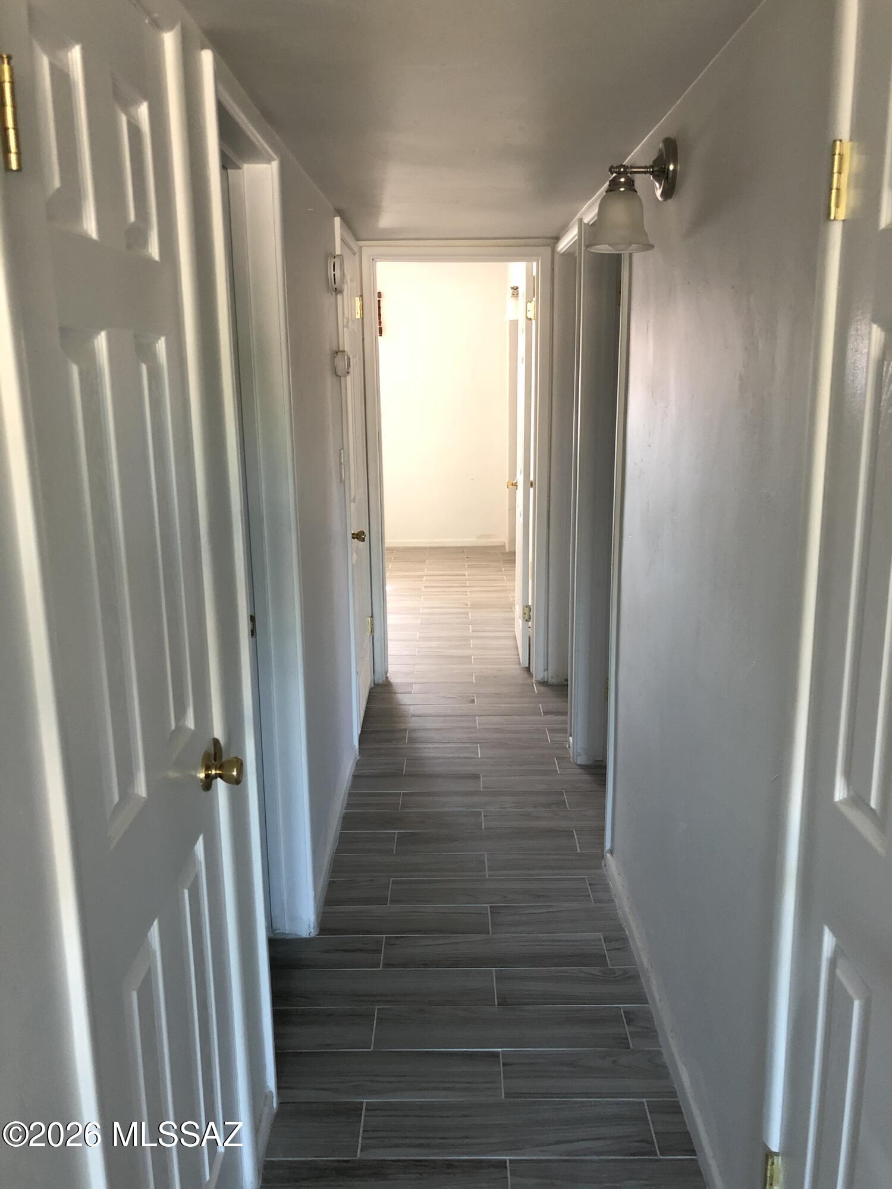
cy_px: 594
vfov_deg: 63.4
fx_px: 962
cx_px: 446
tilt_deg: -12.7
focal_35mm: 28
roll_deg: +0.8
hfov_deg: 49.7
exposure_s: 1/15
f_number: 1.8
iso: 80
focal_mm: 3.99
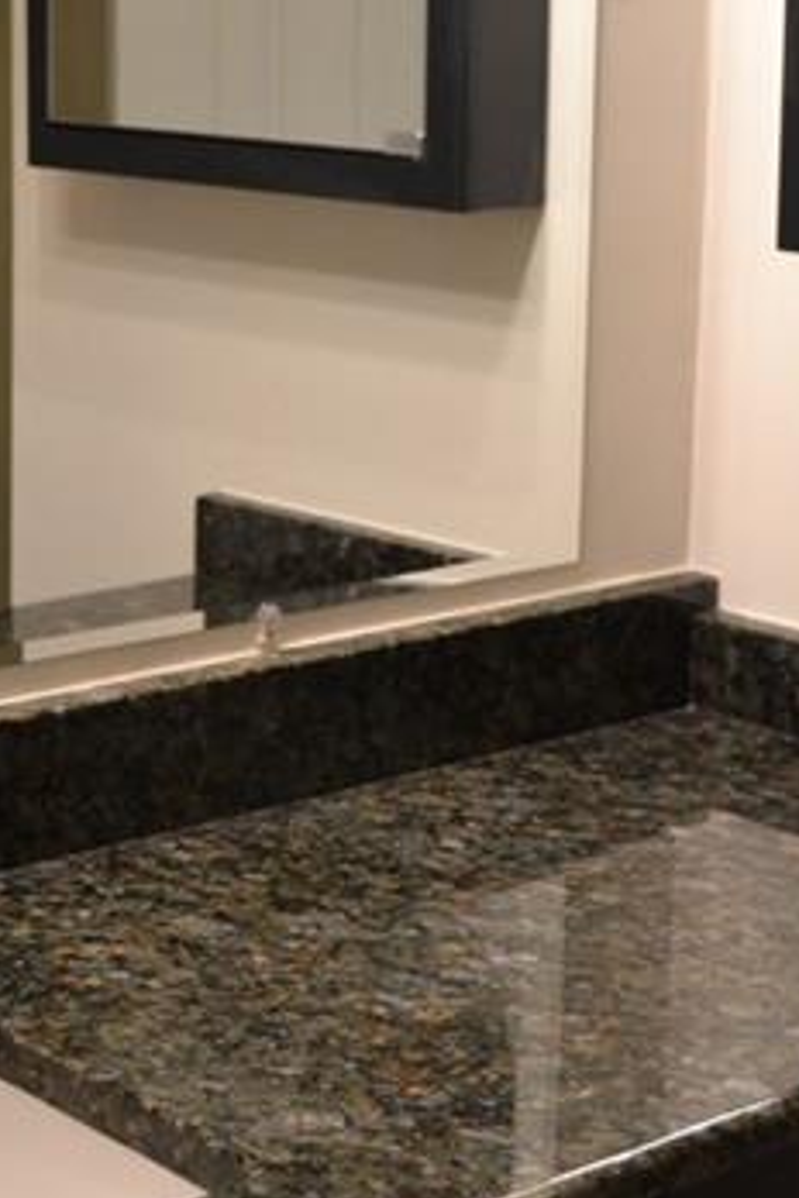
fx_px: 2863
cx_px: 234
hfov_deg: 15.8
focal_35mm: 86
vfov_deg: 23.4
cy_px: 327
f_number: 4.2
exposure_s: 1/60
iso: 1250
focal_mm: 26
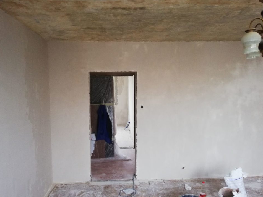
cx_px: 127
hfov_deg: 63.4
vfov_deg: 49.7
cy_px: 106
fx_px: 213
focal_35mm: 28
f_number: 2.2
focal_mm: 3.81
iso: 500
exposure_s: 1/25
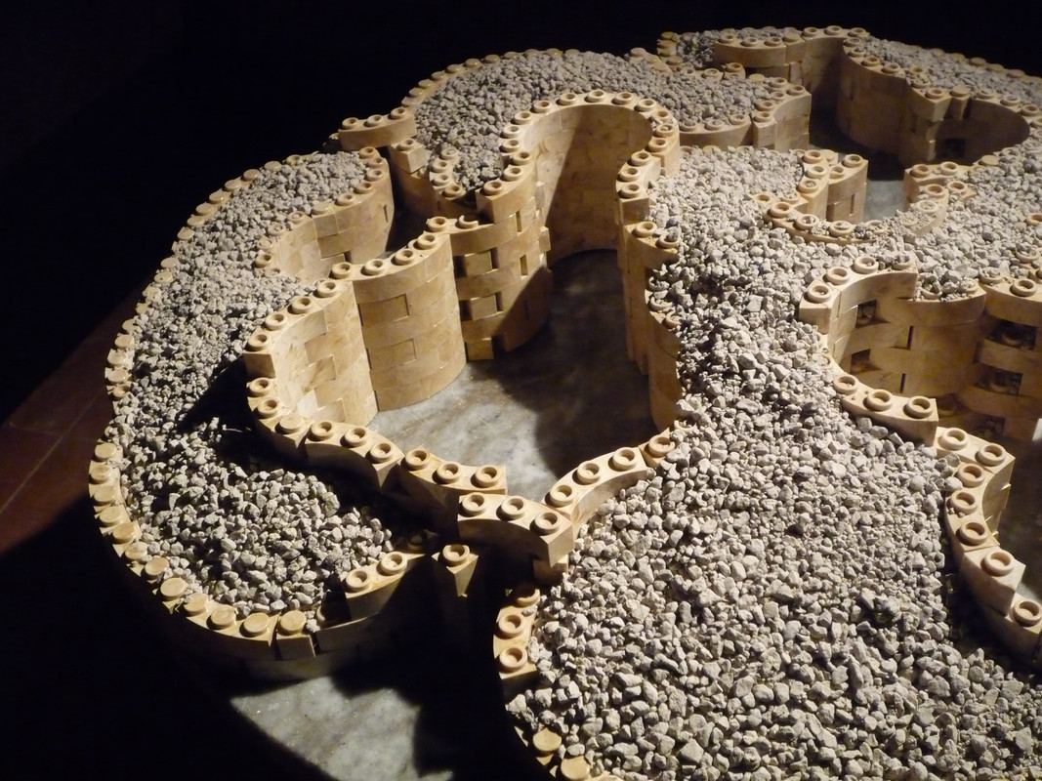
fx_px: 1324
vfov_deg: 32.9
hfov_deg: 43.0
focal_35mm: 44
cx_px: 521
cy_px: 390
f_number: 4.3
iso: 800
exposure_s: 1/30
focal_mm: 7.8
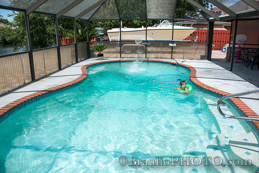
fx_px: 201
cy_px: 86
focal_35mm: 28
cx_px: 130
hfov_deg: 65.5
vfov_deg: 46.4
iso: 200
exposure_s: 1/1000
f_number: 6.3
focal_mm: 28
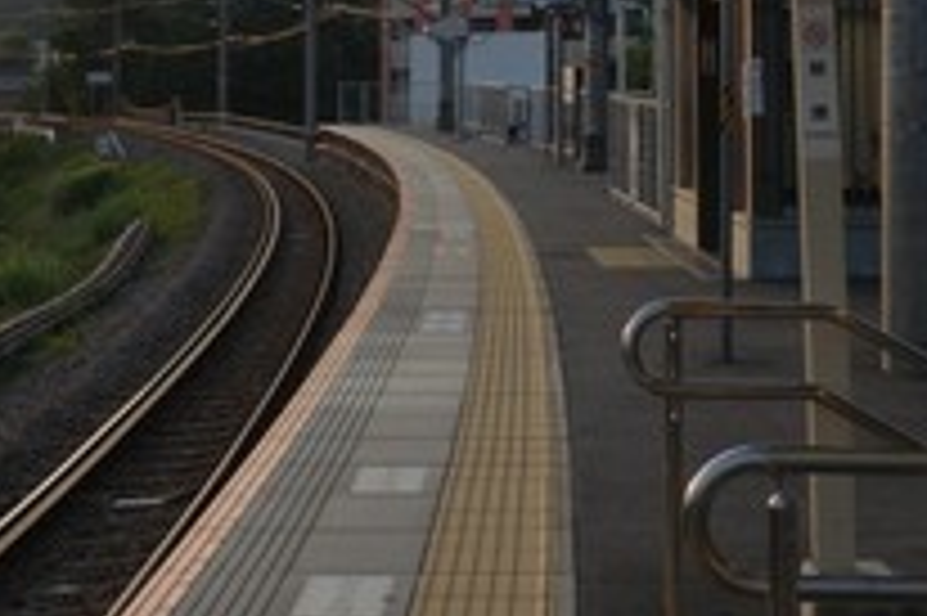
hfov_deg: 23.4
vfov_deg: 15.1
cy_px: -146
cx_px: 459
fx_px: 2238
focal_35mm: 87
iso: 125
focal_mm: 10.4
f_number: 5.6
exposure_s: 1/320
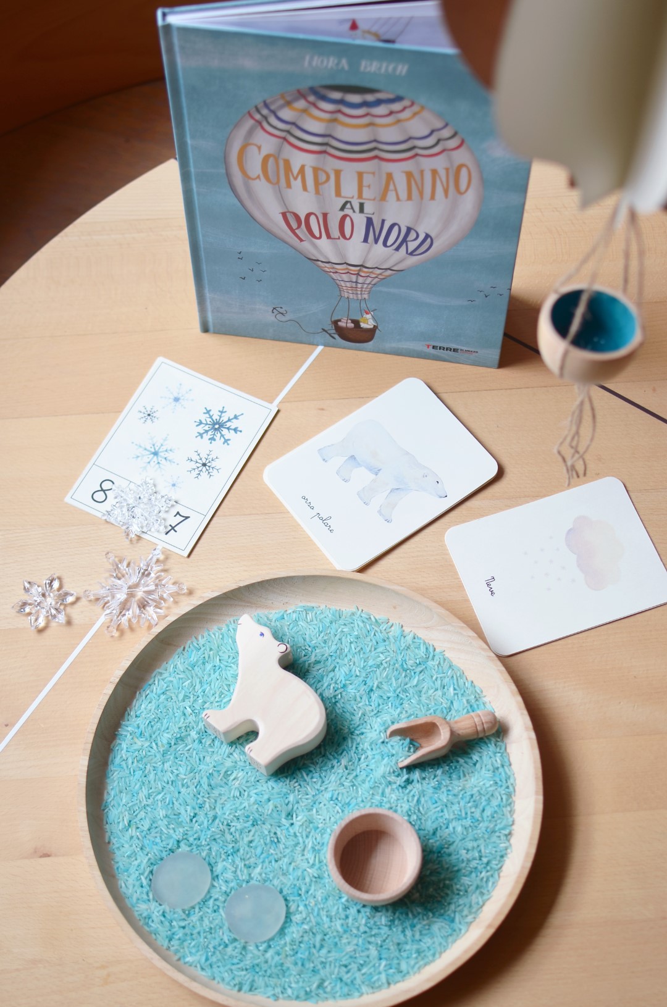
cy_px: 504
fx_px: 1466
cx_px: 334
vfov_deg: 37.9
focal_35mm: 52
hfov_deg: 25.6
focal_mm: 35
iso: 100
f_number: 2.5
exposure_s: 1/100
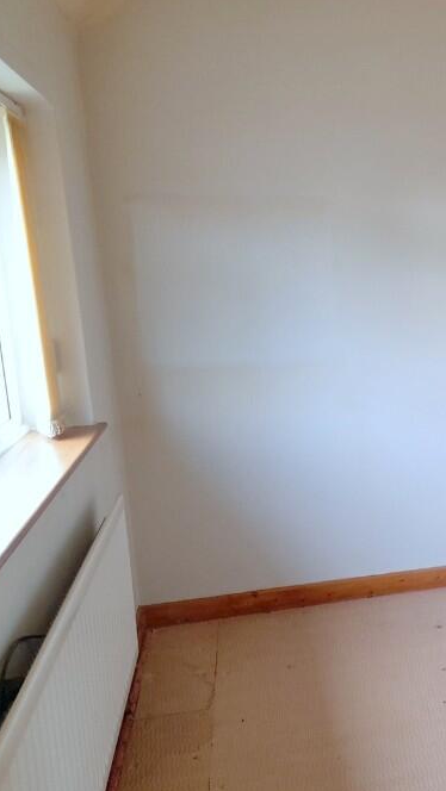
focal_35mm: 42
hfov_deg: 25.0
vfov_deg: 48.3
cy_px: 434
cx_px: 562
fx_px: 882
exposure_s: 1/50
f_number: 2
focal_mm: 4.6
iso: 80
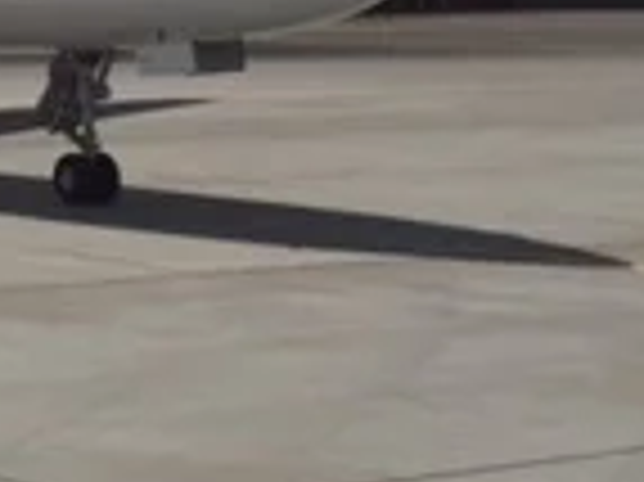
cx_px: -504
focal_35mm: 130
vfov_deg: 11.0
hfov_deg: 13.6
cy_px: -225
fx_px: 2417
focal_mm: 4.15
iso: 32
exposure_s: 1/7937
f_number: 2.2
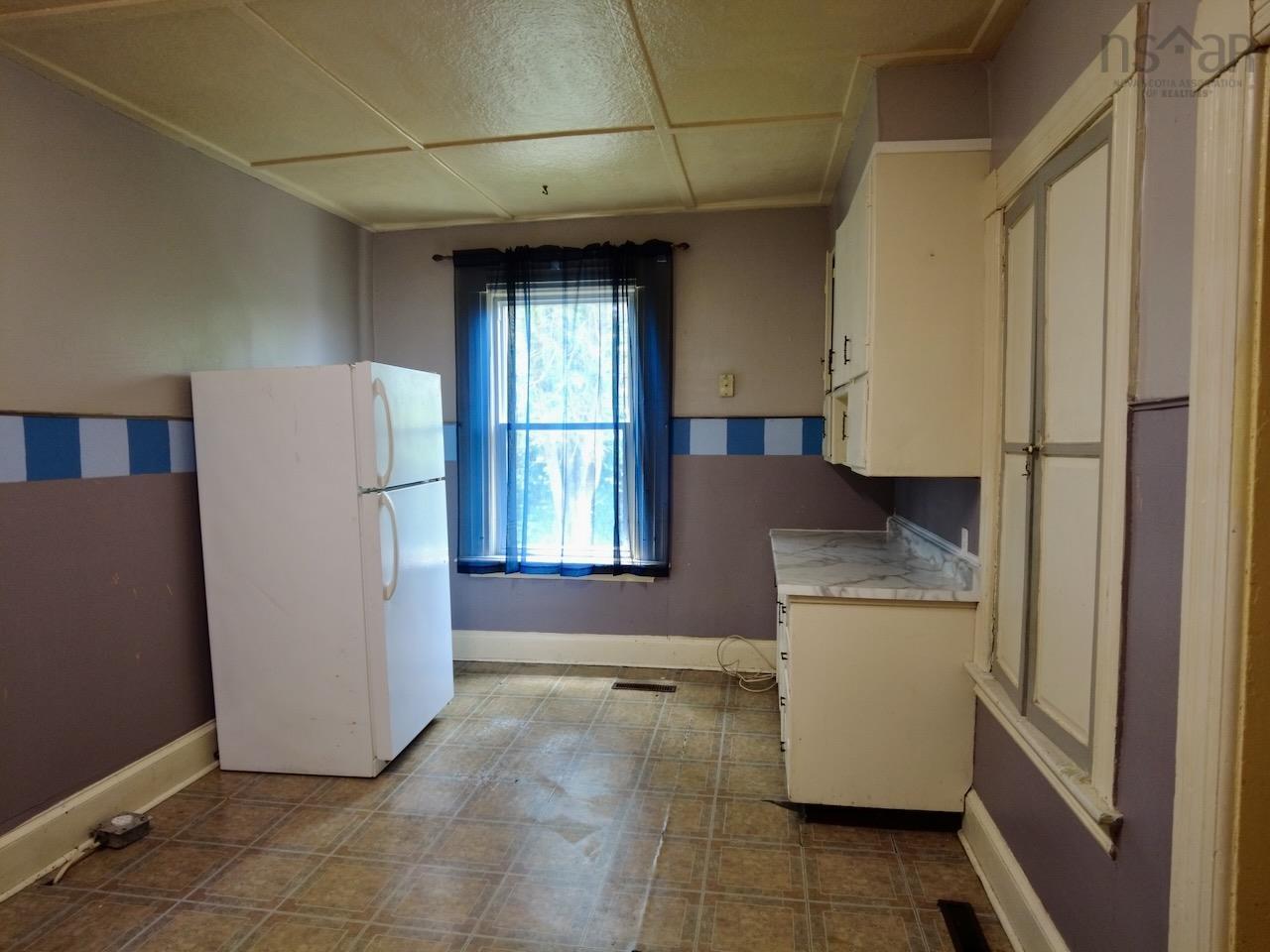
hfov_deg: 81.7
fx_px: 734
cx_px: 635
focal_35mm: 20
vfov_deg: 66.0
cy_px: 476
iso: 200
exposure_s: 1/15
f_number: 1.8
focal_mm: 4.4
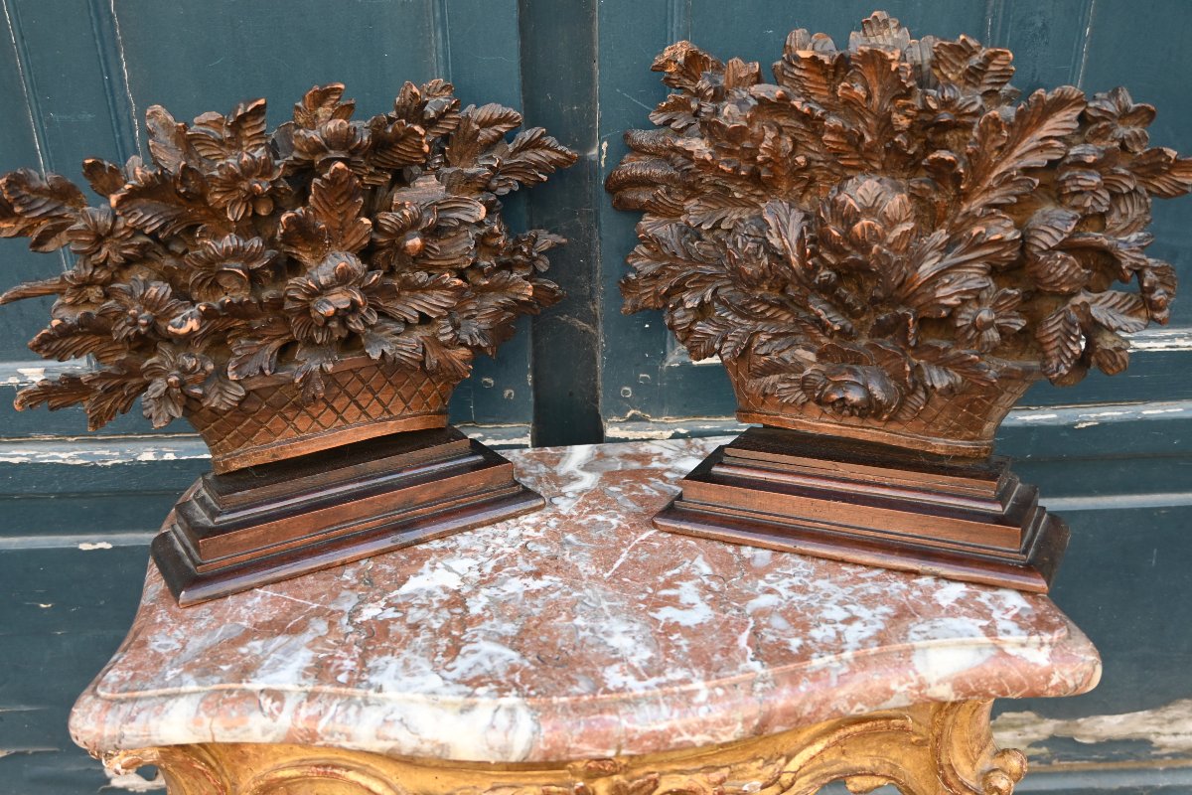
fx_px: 1217
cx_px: 596
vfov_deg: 36.2
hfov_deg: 52.2
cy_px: 398
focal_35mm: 37
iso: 400
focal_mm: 24.5
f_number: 3.8
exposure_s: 1/250
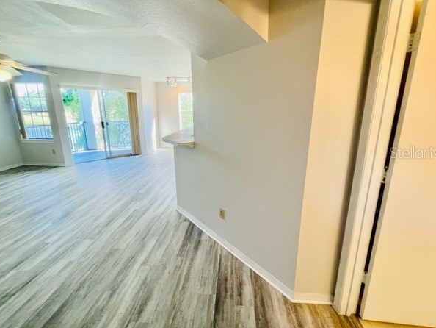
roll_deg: -0.9
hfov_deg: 102.0
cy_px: 152
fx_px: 176
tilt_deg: -12.2
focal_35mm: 14
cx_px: 224
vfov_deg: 85.6
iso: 125
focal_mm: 1.57
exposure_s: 1/120
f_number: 1.8
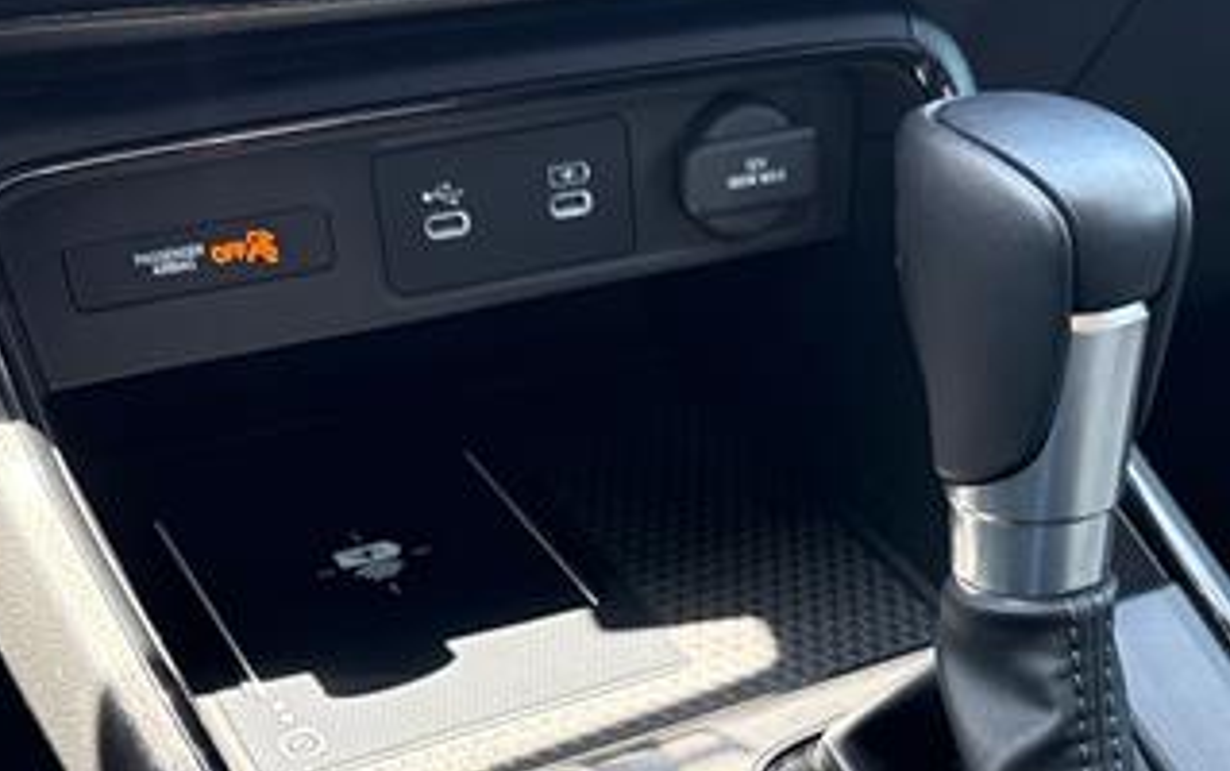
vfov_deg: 23.9
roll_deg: -7.3
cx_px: 802
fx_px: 1711
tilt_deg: -43.0
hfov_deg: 39.2
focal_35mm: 51
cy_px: 837
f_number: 1.78
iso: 160
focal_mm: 6.76
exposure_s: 1/121
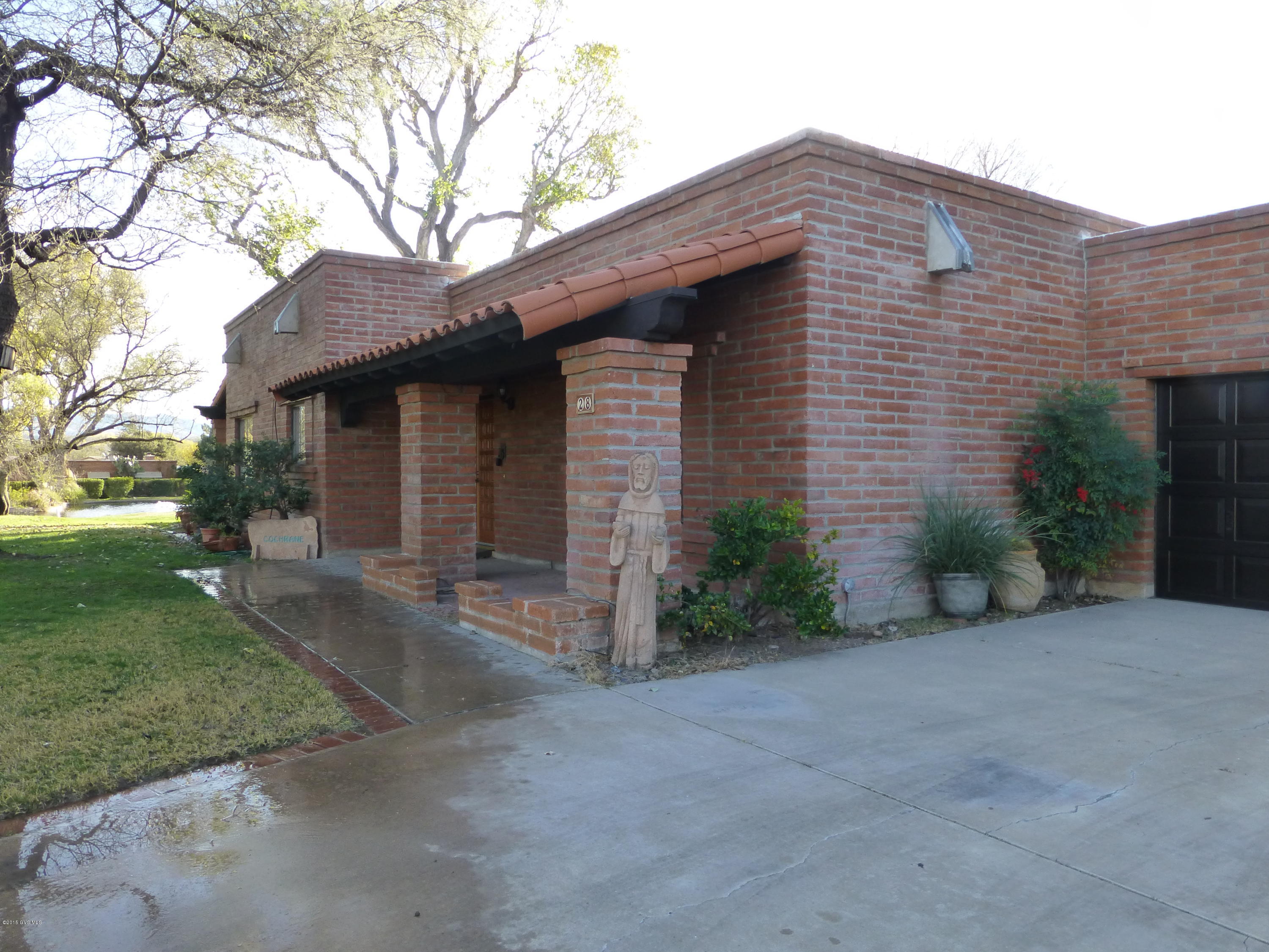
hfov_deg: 71.6
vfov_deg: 56.8
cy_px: 476
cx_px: 634
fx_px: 880
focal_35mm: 24
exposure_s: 1/125
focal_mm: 4.3
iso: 160
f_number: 4
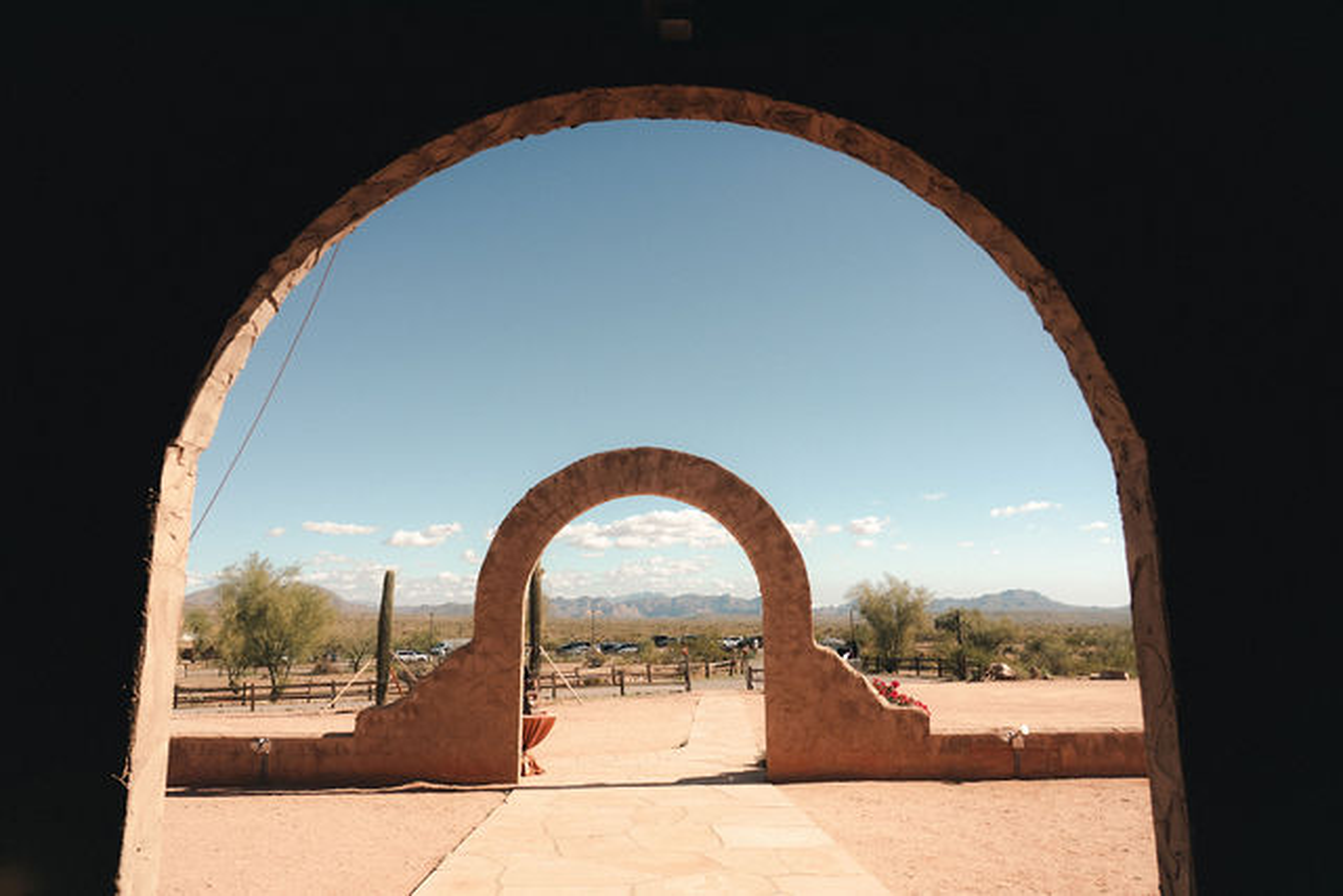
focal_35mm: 24
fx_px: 895
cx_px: 672
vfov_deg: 53.2
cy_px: 448
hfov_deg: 73.7
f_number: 4
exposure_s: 1/2500
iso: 160
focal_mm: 24
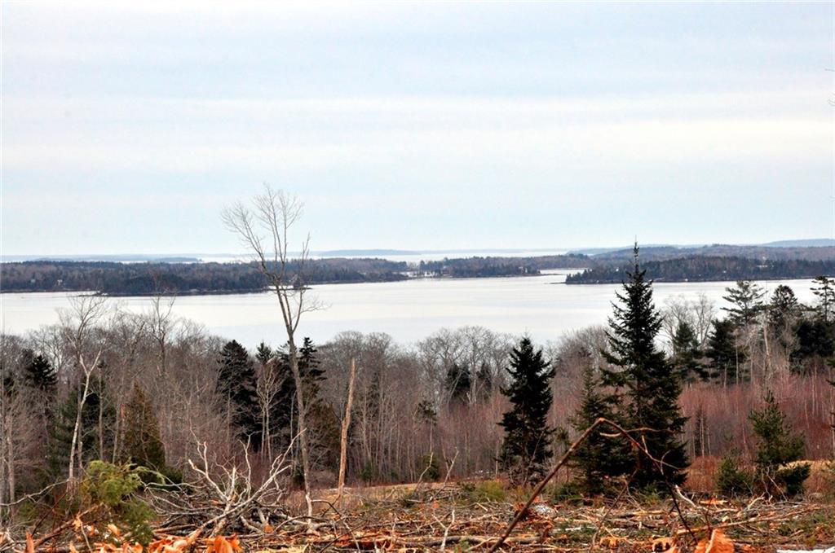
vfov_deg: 15.7
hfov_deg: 23.4
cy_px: 276
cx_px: 418
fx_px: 2014
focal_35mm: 87
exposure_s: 1/320
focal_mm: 58
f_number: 16
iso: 800
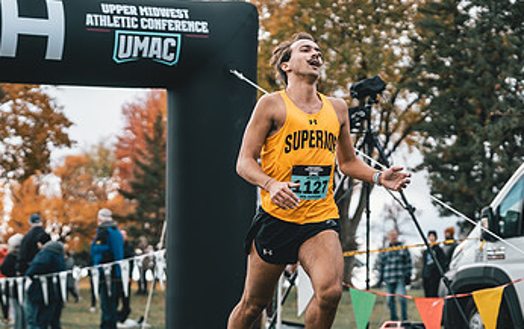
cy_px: 190
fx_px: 1315
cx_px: 232
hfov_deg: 22.5
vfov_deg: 14.2
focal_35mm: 92
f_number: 2
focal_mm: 52
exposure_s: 1/3200
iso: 200
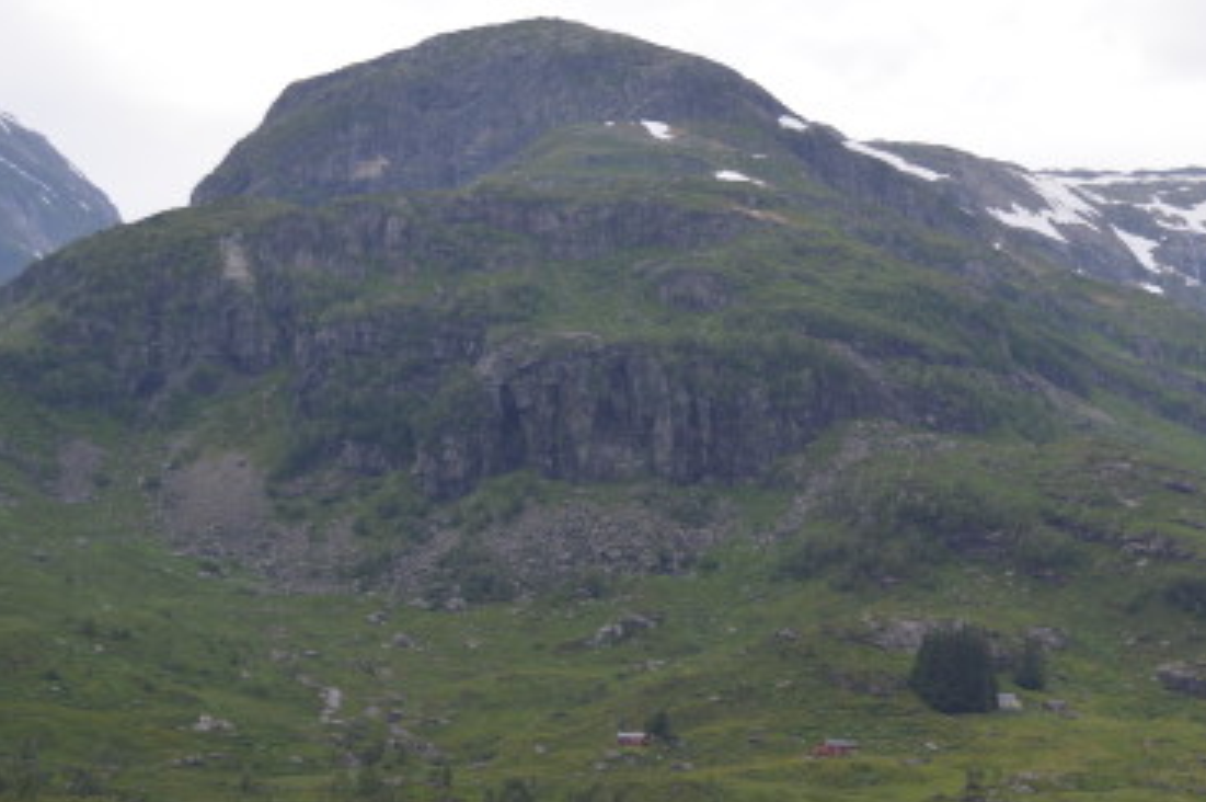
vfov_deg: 17.0
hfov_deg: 24.6
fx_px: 2678
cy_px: 577
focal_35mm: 80
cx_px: 1084
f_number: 4.5
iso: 100
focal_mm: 28
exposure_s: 1/160
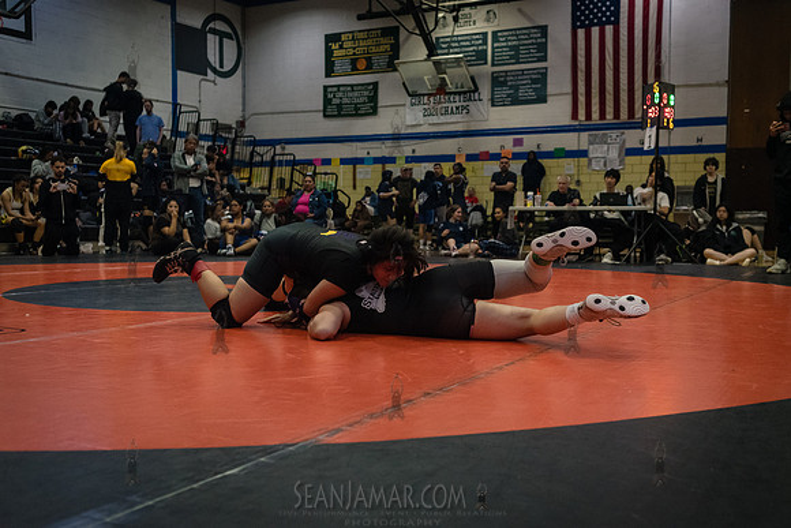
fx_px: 849
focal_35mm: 39
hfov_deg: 49.9
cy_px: 266
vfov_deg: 34.5
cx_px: 419
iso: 5000
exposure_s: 1/1000
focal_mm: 35
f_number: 3.2
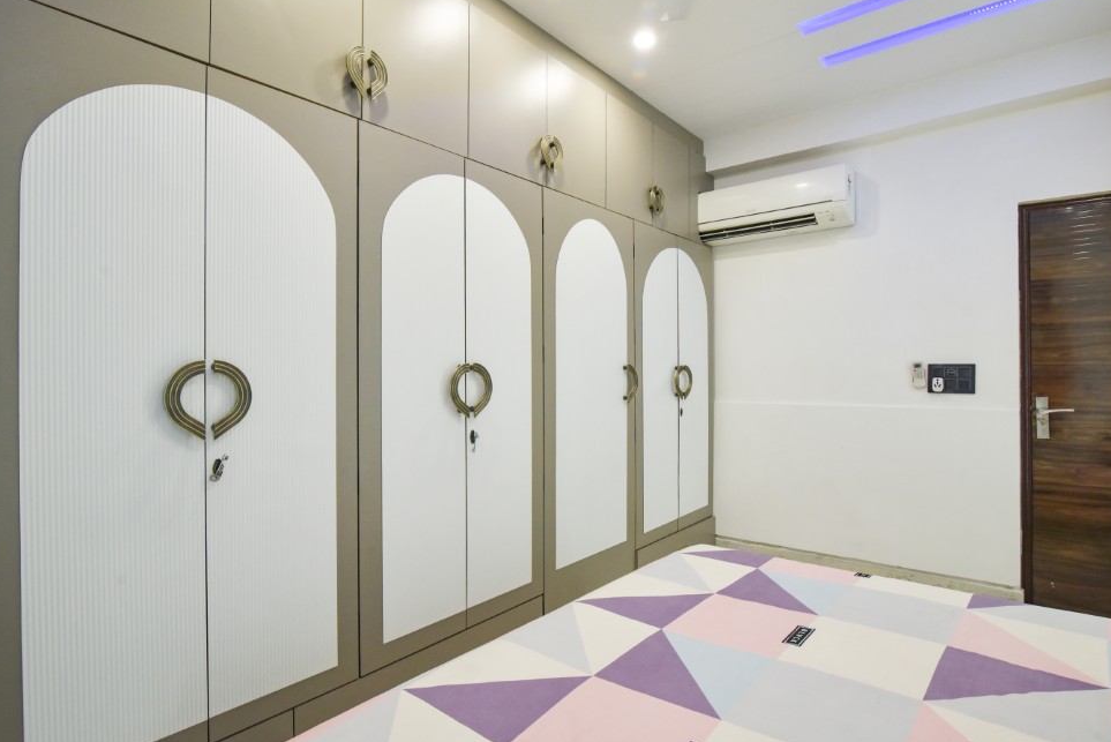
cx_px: 600
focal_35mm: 18
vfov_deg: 67.4
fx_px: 556
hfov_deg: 89.8
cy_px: 368
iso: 1000
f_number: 8
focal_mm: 16
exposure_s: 1/30
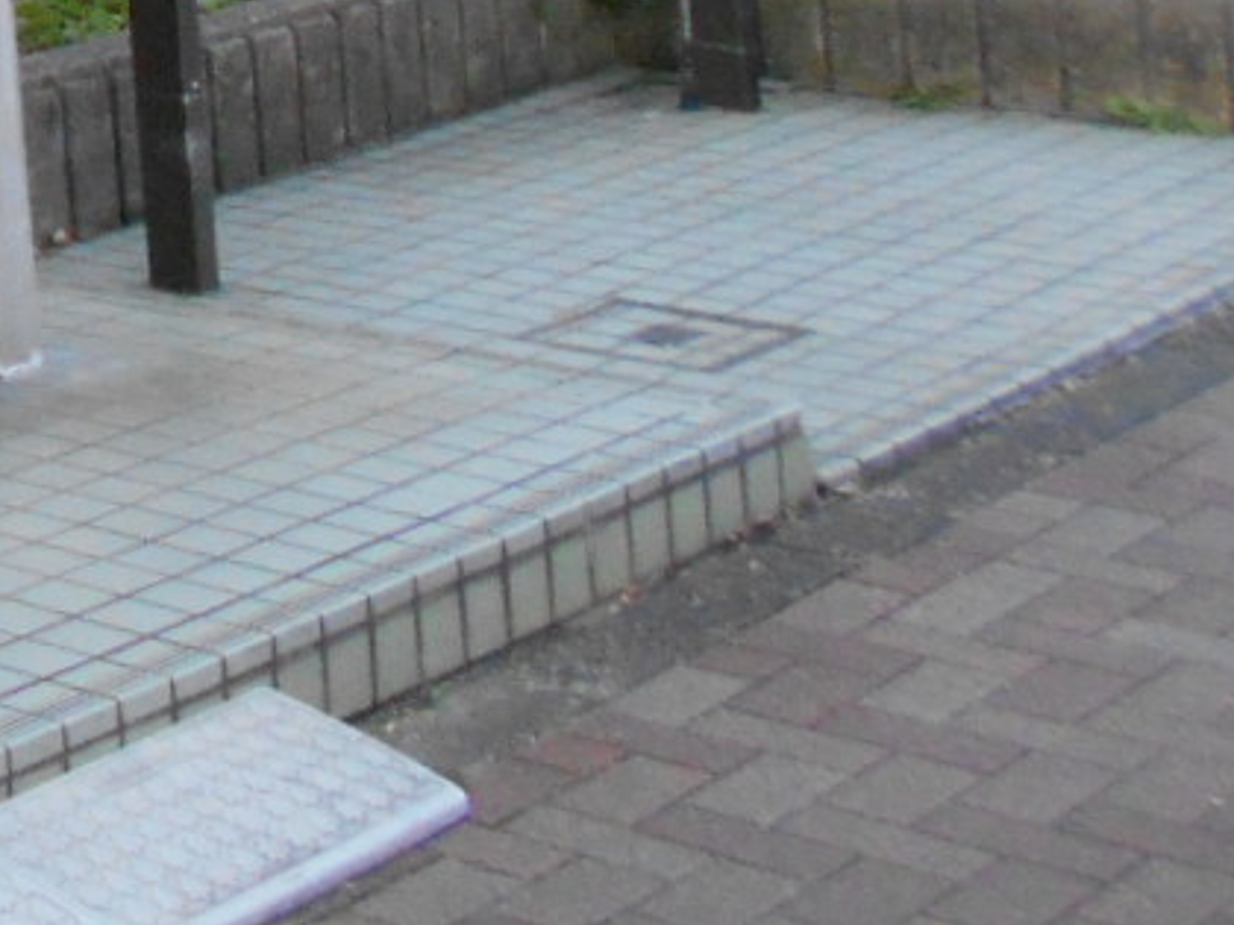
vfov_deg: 13.3
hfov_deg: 16.5
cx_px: -993
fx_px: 3529
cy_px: -787
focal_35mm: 99
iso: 450
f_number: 3.2
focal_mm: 4.6
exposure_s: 1/250
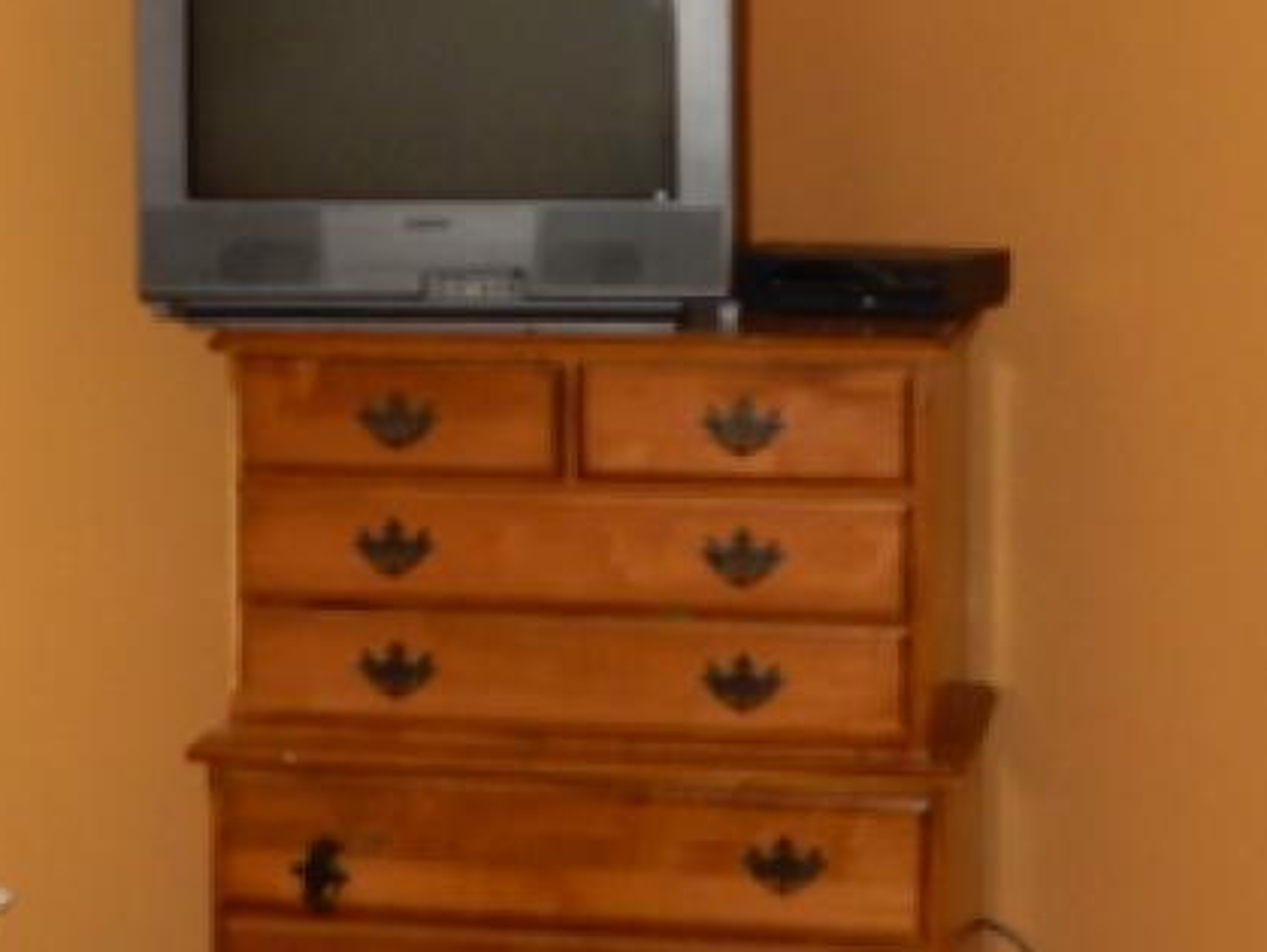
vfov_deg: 14.1
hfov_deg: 18.7
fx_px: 3846
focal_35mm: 105
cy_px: 286
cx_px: 466
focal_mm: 7.6
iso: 400
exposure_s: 1/30
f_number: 4.2
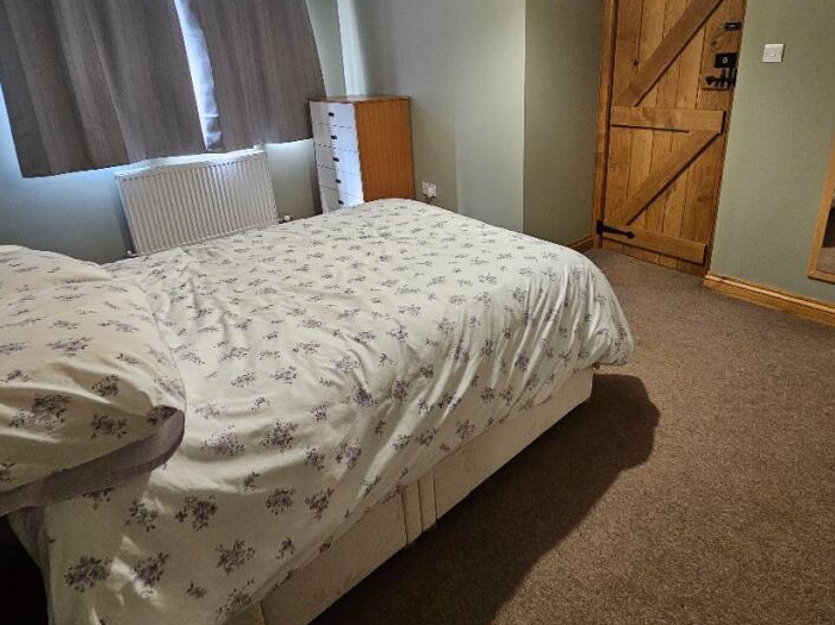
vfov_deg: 67.6
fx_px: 458
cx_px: 455
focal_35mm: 19
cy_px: 237
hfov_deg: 84.5
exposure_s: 1/50
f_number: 2.2
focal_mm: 2.2
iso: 400
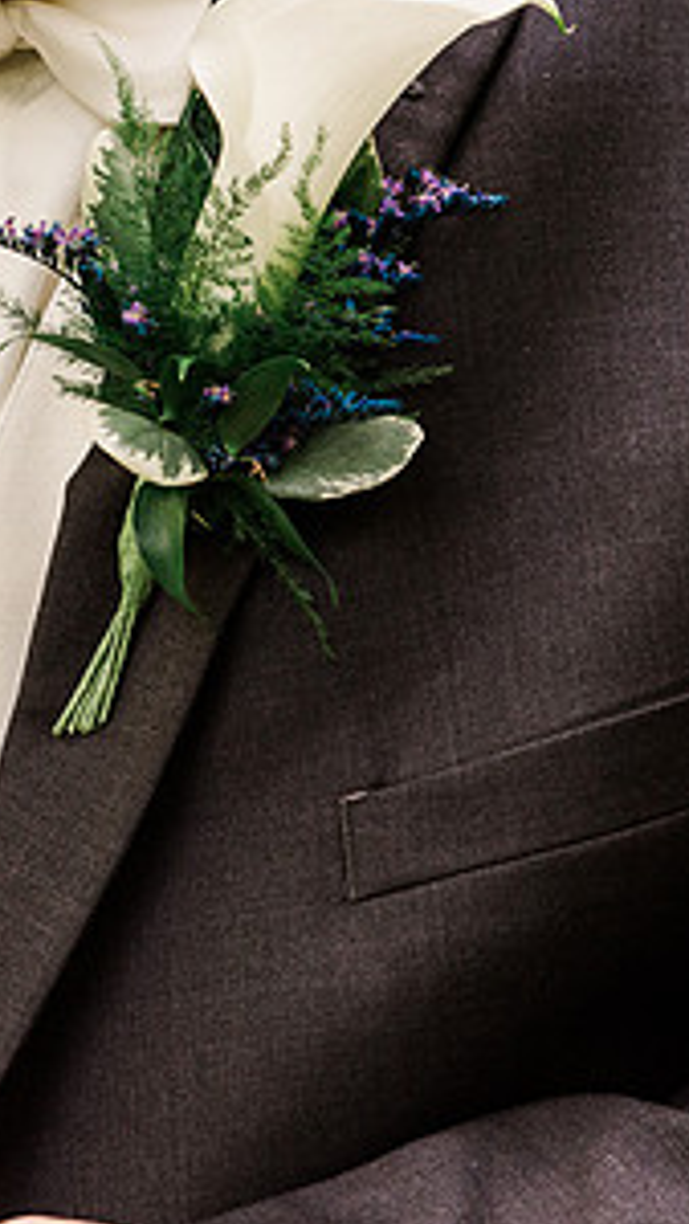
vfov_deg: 12.7
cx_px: -90
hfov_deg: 7.1
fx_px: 5515
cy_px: 618
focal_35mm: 170
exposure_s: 1/200
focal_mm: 56
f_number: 4.5
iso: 1250
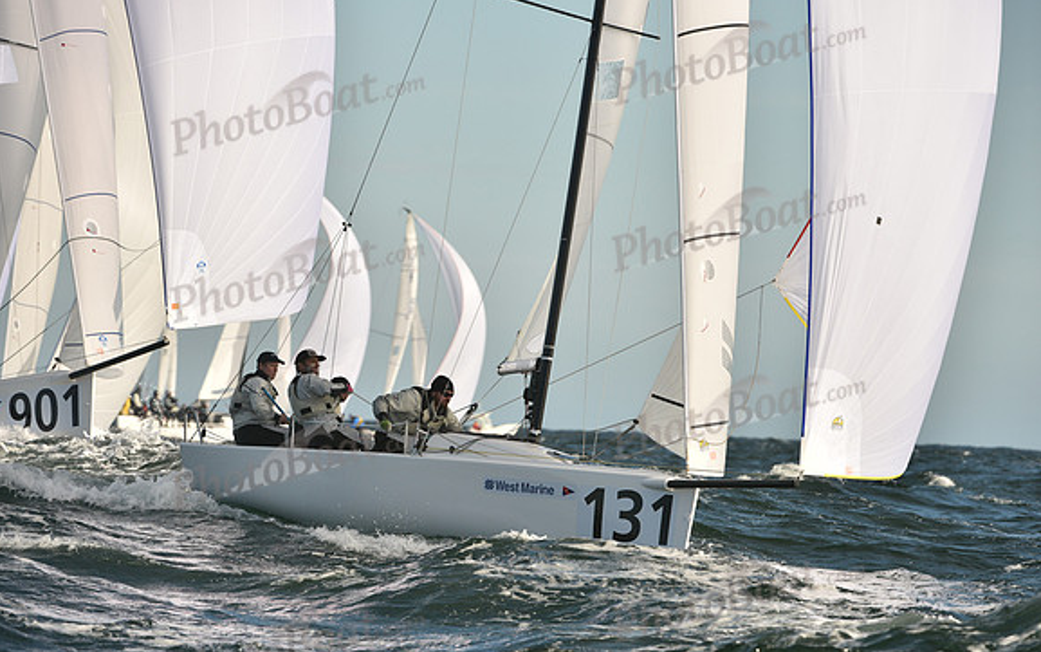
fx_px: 9592
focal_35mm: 338
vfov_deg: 3.9
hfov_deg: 6.2
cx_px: 520
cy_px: 344
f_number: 7.1
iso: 320
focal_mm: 330
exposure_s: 1/1250
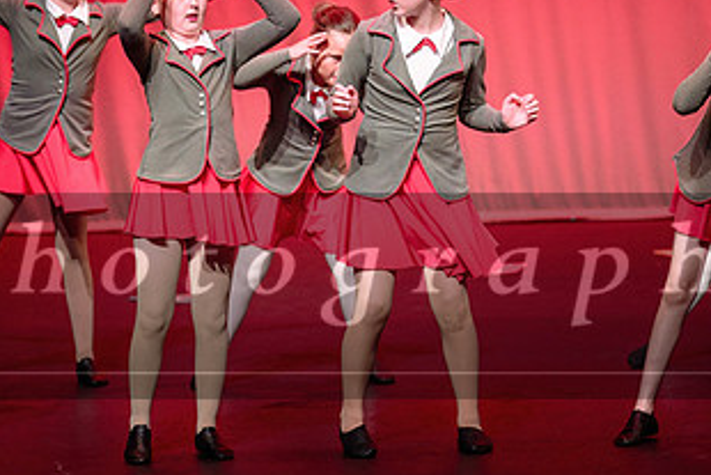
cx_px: 330
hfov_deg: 7.3
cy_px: 281
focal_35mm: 281
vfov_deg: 4.9
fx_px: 5552
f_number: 2.8
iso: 1250
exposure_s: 1/640
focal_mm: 150
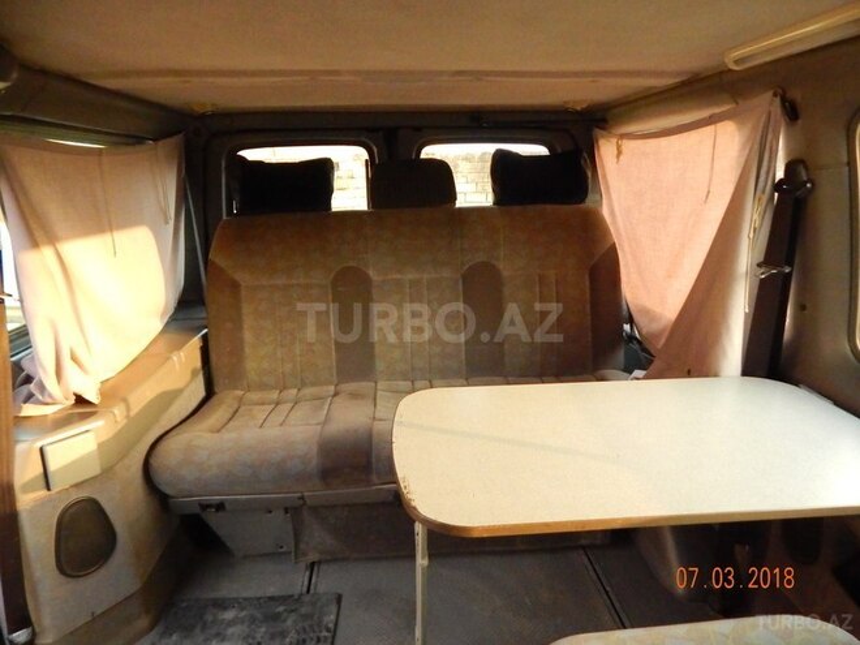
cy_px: 322
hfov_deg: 76.4
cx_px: 430
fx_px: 547
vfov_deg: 61.1
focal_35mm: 22
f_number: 3
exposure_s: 1/320
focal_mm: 4
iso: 1600
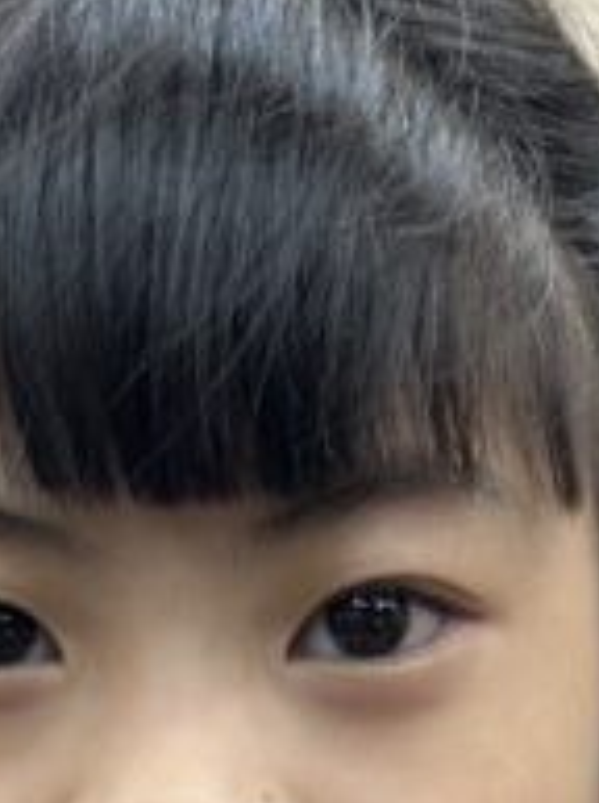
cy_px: 1531
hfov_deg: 10.9
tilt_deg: -6.0
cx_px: 262
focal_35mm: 135
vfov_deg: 13.0
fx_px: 3125
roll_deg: -1.2
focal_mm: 5.7
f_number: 1.5
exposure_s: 1/100
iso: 50
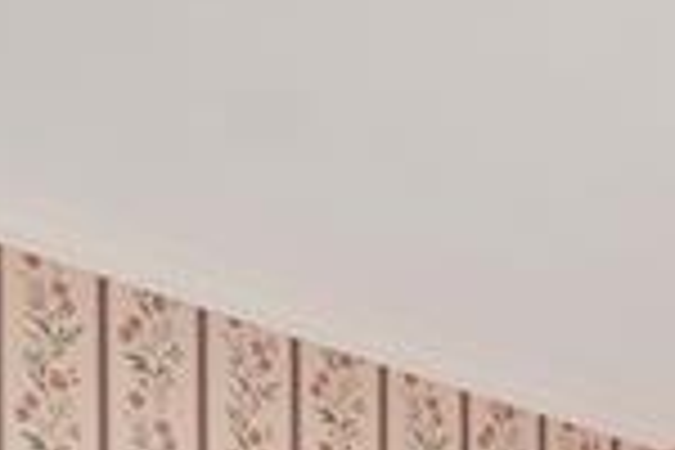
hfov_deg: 18.2
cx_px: 693
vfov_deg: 9.6
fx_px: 2044
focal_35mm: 109
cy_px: 1372
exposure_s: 1/60
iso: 400
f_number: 5.6
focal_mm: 16
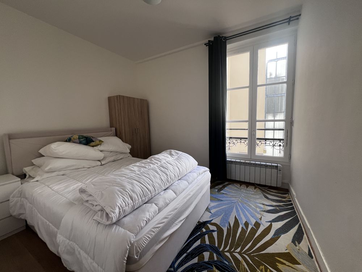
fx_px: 136
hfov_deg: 106.2
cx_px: 181
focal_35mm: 13
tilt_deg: -6.8
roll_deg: +0.7
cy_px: 136
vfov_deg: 89.9
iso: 125
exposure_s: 1/100
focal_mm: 1.57
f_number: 1.8
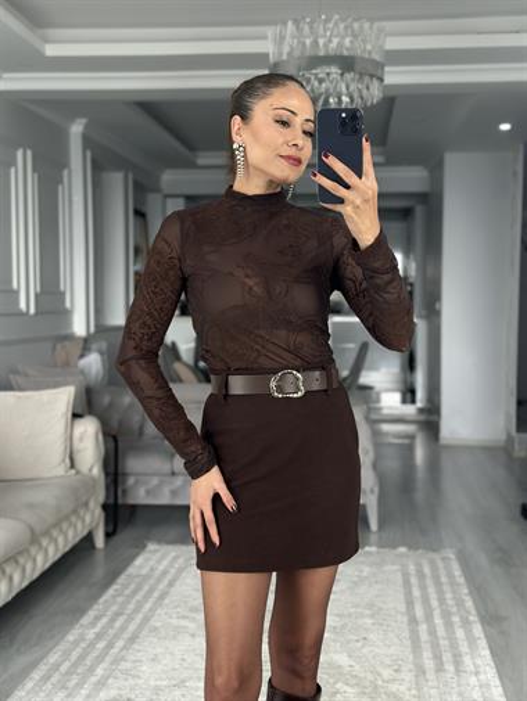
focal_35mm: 48
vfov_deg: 39.6
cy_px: 350
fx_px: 974
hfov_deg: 30.3
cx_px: 264
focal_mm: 6.86
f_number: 1.78
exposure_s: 1/102
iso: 125
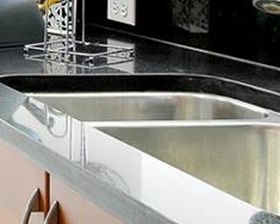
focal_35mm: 96
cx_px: -318
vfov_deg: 14.8
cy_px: -120
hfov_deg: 15.1
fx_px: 796
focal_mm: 10
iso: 400
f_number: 7.1
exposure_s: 1/15
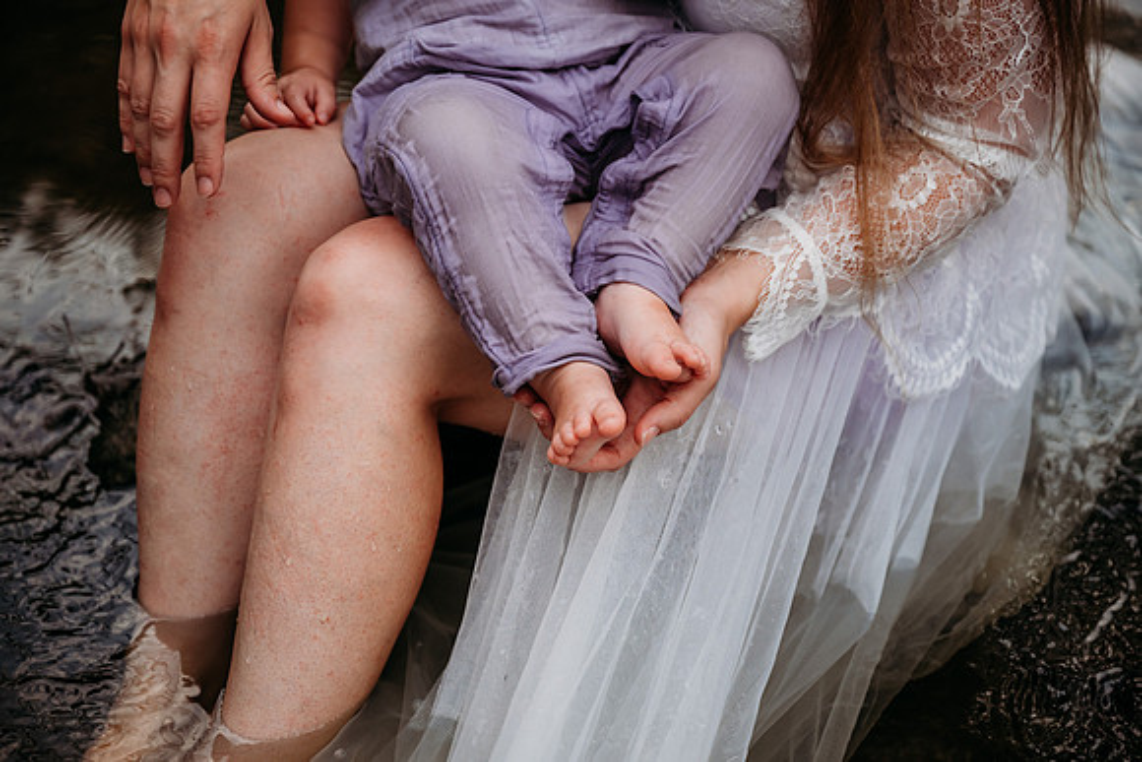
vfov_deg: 19.5
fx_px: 2221
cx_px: 571
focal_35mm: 70
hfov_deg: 28.8
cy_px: 381
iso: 500
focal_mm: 70
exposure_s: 1/1600
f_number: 2.8
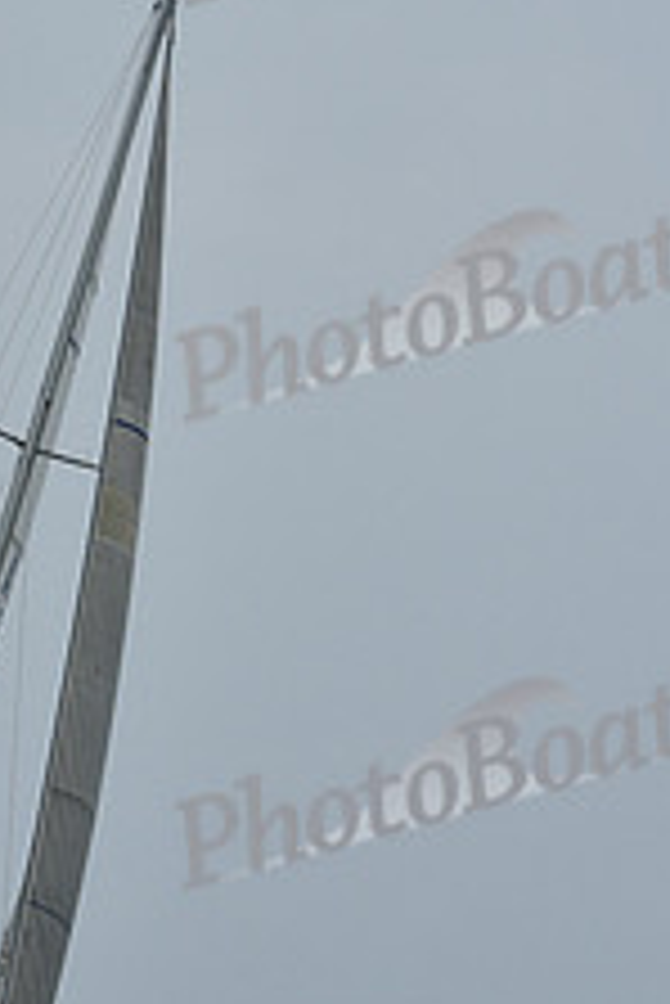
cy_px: 603
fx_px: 9783
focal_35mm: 351
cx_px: -56
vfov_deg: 5.9
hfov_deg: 3.9
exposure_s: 1/1000
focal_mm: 135
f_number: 9
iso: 320
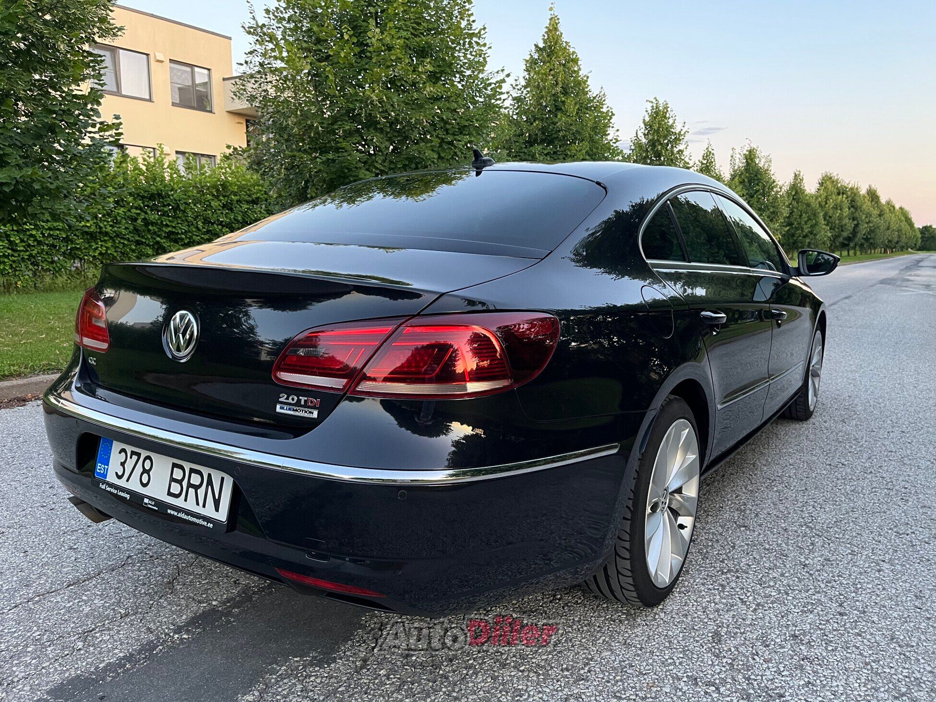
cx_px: 468
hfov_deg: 67.3
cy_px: 351
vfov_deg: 53.1
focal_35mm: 26
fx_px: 703
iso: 200
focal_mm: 5.1
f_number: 1.6
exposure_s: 1/60
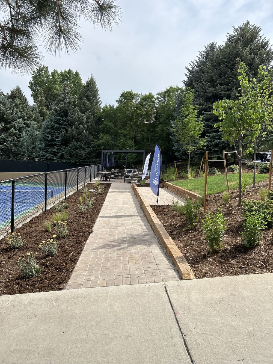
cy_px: 182
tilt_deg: -2.7
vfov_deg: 67.3
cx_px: 136
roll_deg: -3.0
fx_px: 273
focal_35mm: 26
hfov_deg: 53.1
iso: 50
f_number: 1.5
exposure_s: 1/3968
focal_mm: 5.7
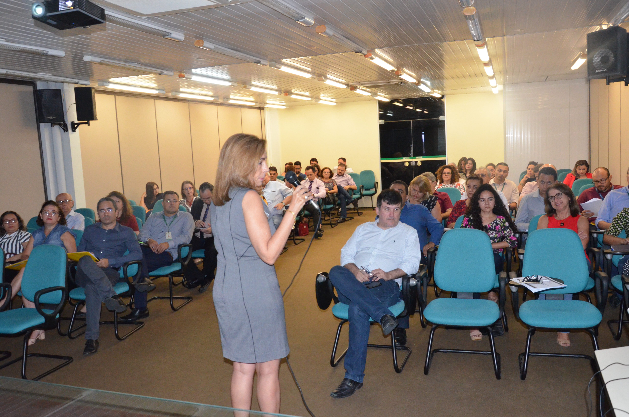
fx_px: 549
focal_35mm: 32
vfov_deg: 41.5
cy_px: 208
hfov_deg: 59.6
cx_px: 314
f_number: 7.1
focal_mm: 21
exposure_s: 1/60
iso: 3200
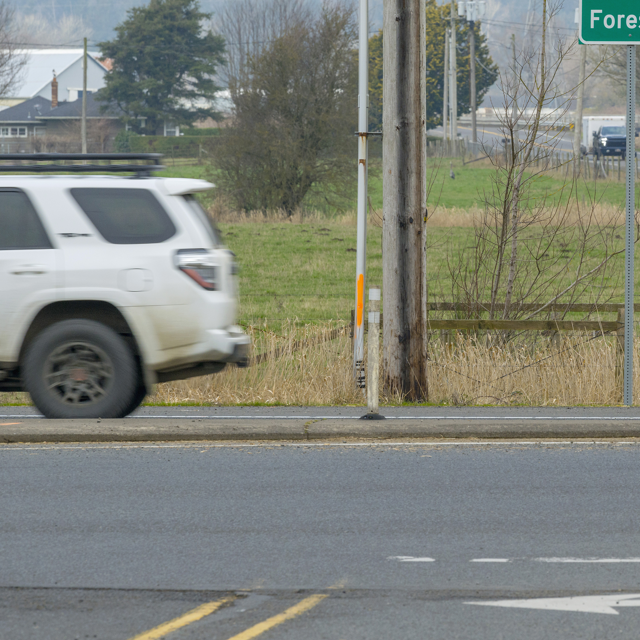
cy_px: 215
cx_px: 644
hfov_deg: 5.0
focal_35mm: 347
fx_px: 7258
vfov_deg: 5.0
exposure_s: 1/400
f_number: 9
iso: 800
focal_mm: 200
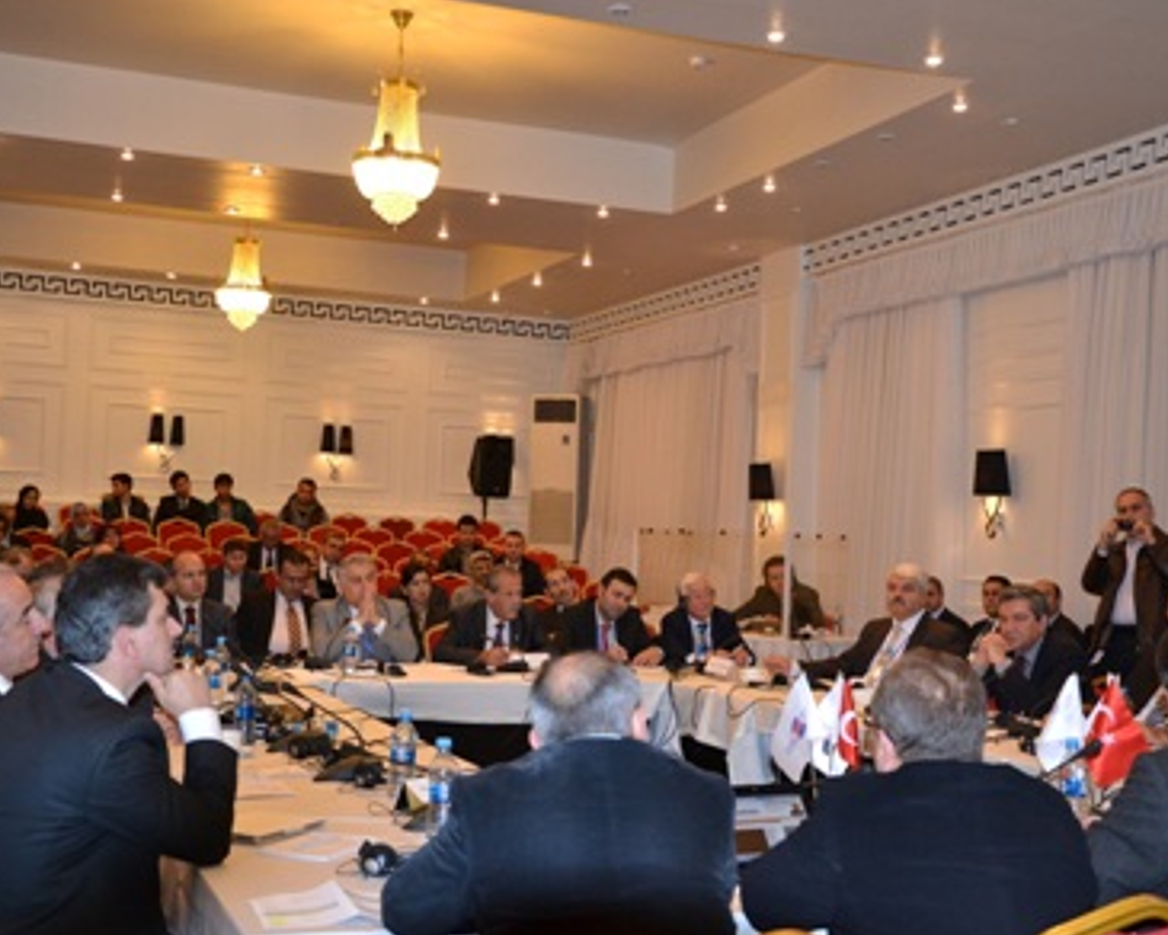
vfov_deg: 33.4
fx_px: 1556
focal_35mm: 45
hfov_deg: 41.2
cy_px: 463
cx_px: 595
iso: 1600
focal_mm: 26
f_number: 4
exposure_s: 1/60
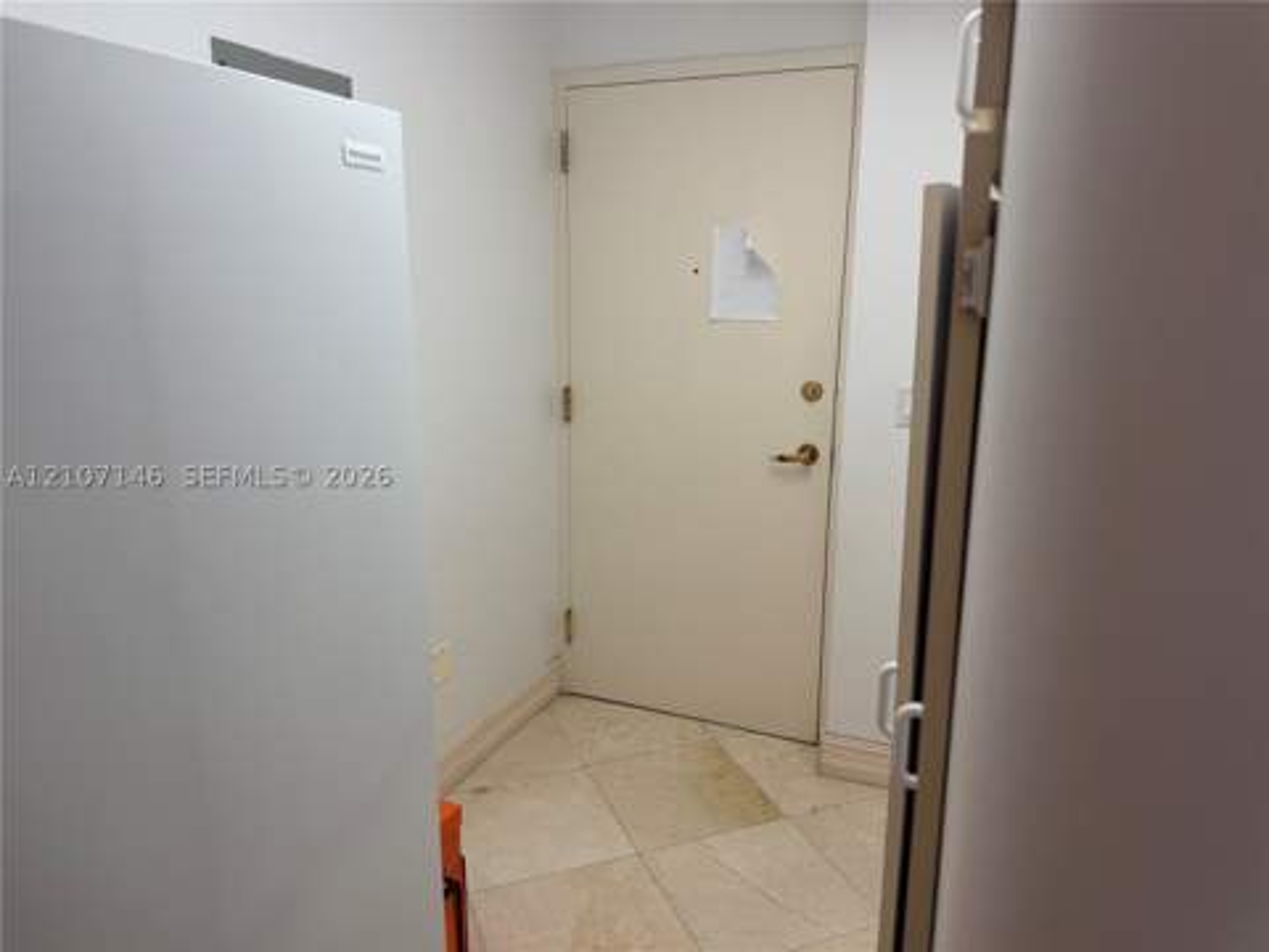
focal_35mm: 24
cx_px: 634
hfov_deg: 71.6
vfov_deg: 56.8
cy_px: 476
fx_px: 880
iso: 125
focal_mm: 6.76
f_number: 1.78
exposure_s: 1/120
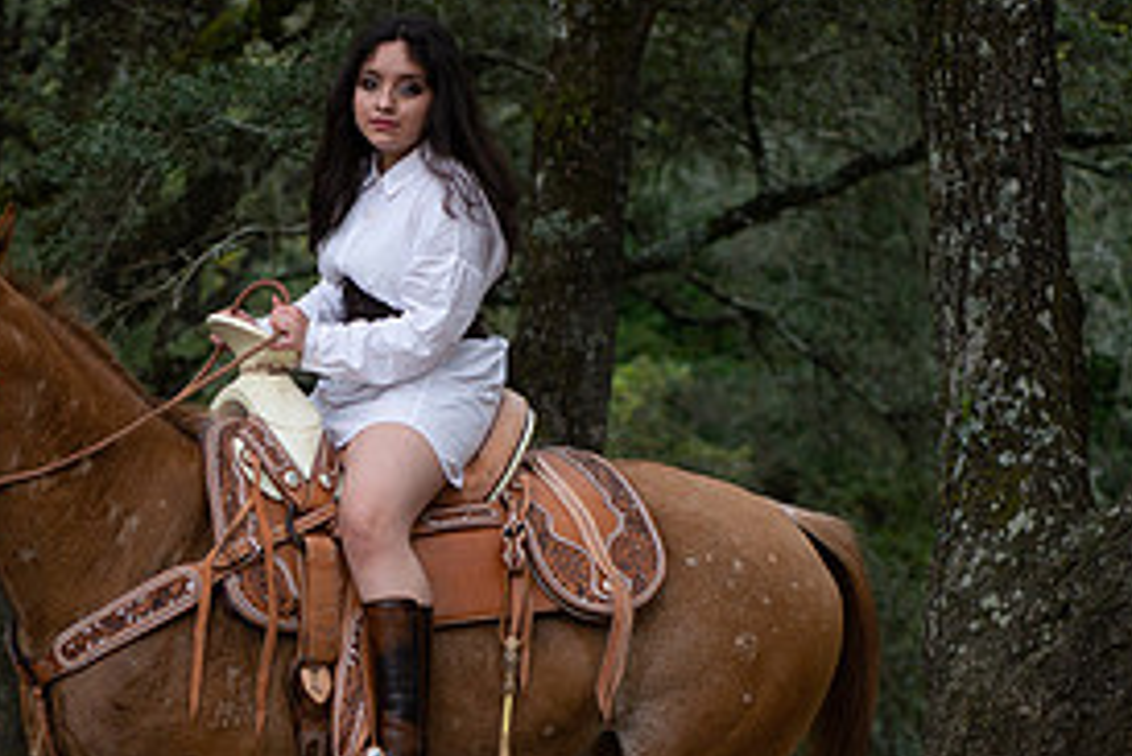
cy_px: 605
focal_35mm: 106
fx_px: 3335
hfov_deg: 19.1
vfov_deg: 12.9
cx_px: 277
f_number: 2.8
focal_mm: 50
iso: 400
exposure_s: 1/1250
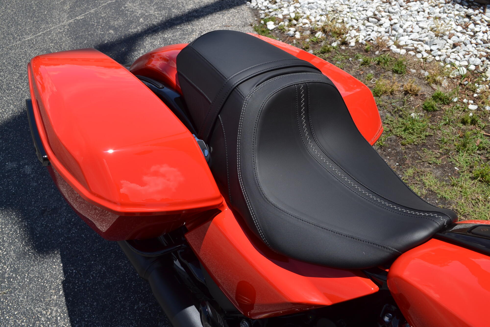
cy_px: 164
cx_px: 245
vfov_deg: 40.0
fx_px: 449
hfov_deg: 57.2
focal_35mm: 33
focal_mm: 22
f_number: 9
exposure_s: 1/320
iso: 100
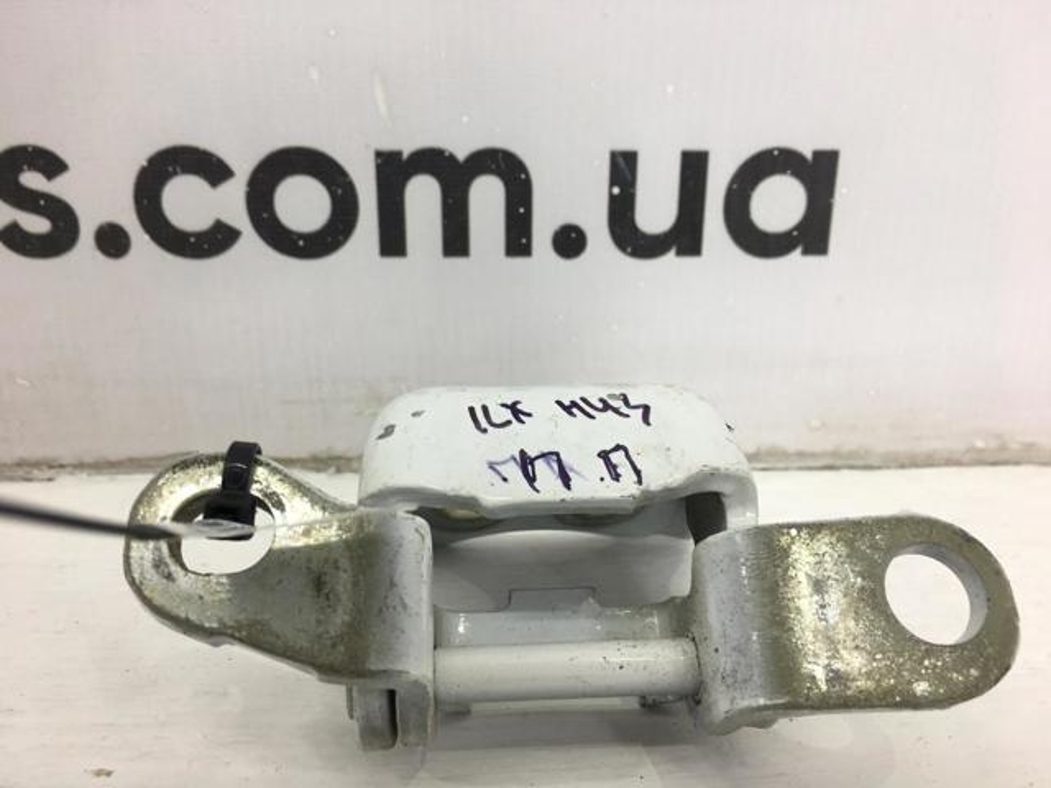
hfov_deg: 61.7
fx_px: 880
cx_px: 526
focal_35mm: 29
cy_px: 394
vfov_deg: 48.2
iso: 25
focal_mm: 4.15
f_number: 2.2
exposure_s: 1/50
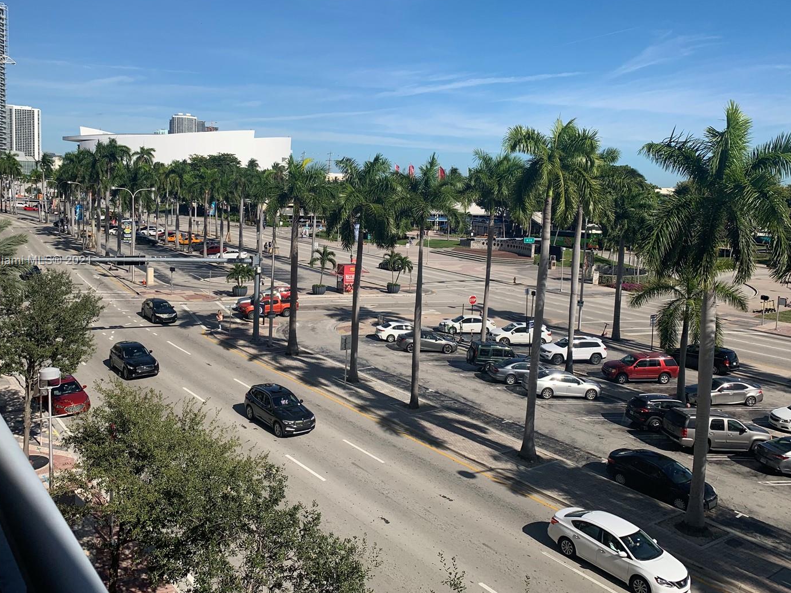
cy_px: 261
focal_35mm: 30
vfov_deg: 46.7
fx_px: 685
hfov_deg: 59.9
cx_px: 366
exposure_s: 1/3185
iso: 25
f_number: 1.8
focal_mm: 4.25
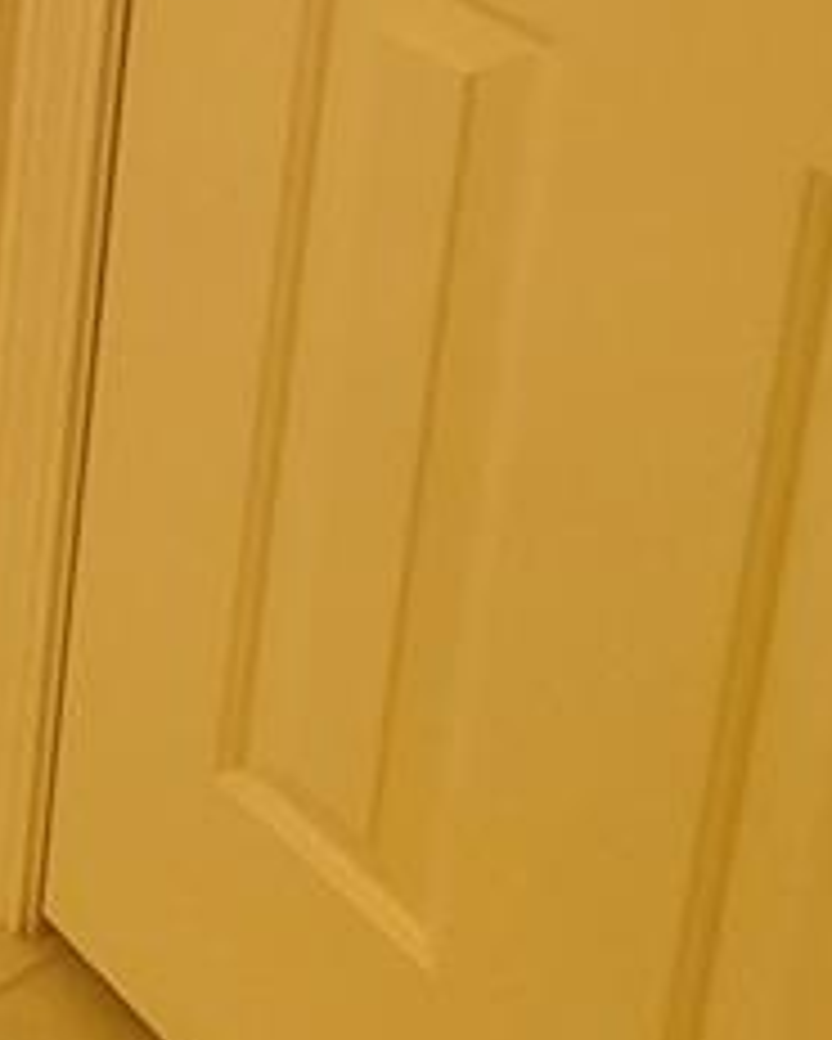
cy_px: -833
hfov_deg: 16.0
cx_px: -976
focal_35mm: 66
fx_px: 2030
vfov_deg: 20.4
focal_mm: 2.2
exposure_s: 1/60
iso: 320
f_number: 2.2
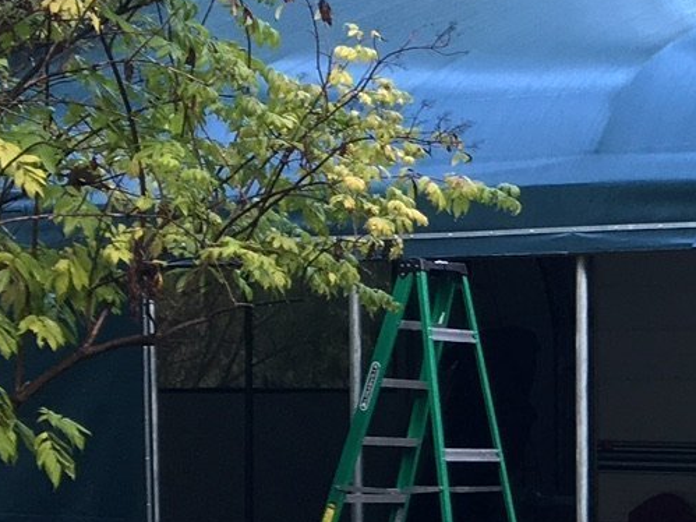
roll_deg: -0.2
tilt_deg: -2.2
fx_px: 2392
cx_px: 1212
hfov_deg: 14.7
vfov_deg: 12.3
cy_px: 539
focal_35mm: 119
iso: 32
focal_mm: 4.15
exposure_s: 1/60
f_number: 2.2
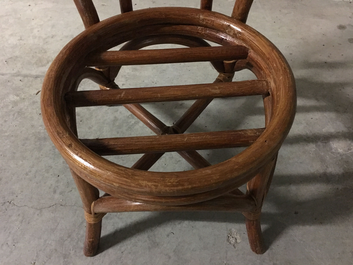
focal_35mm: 29
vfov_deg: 48.2
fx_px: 296
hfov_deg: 61.7
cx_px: 176
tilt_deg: -53.9
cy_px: 132
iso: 160
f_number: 2.2
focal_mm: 4.15
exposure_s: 1/4
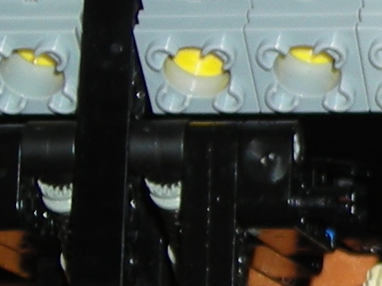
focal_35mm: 250
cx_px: 907
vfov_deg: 5.9
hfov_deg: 7.4
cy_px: 25
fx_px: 2759
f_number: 3.2
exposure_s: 1/60
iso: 50
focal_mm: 6.3
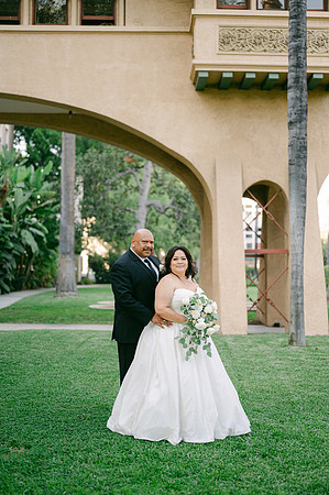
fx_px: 687
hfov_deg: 26.9
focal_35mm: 50
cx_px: 164
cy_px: 248
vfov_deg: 39.6
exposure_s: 1/1250
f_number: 1.8
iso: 250
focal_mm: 50
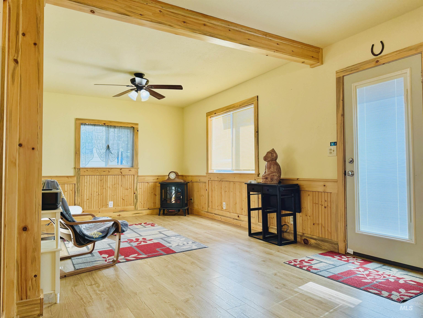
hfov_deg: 71.6
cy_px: 159
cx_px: 212
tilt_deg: +1.7
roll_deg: +0.0
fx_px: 293
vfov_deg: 56.8
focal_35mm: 24
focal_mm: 6.76
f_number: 1.78
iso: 160
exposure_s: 1/229
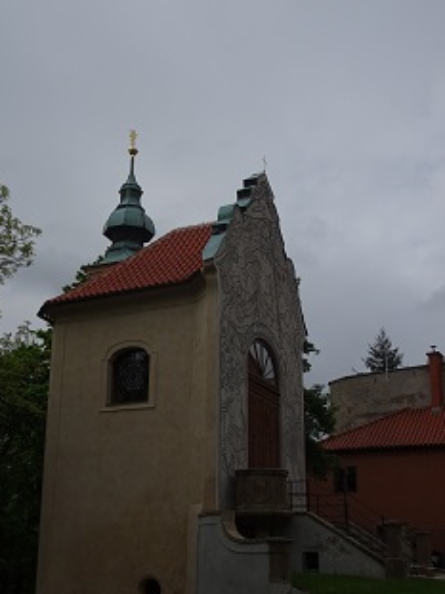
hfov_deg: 32.1
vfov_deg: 41.7
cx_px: 187
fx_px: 772
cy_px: 380
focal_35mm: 45
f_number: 4
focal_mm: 5.98
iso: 80
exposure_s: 1/1600
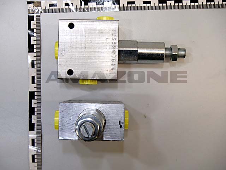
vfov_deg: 28.0
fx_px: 339
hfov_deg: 36.8
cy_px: 85
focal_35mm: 52
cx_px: 113
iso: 400
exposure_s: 1/50
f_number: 5
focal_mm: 9.39
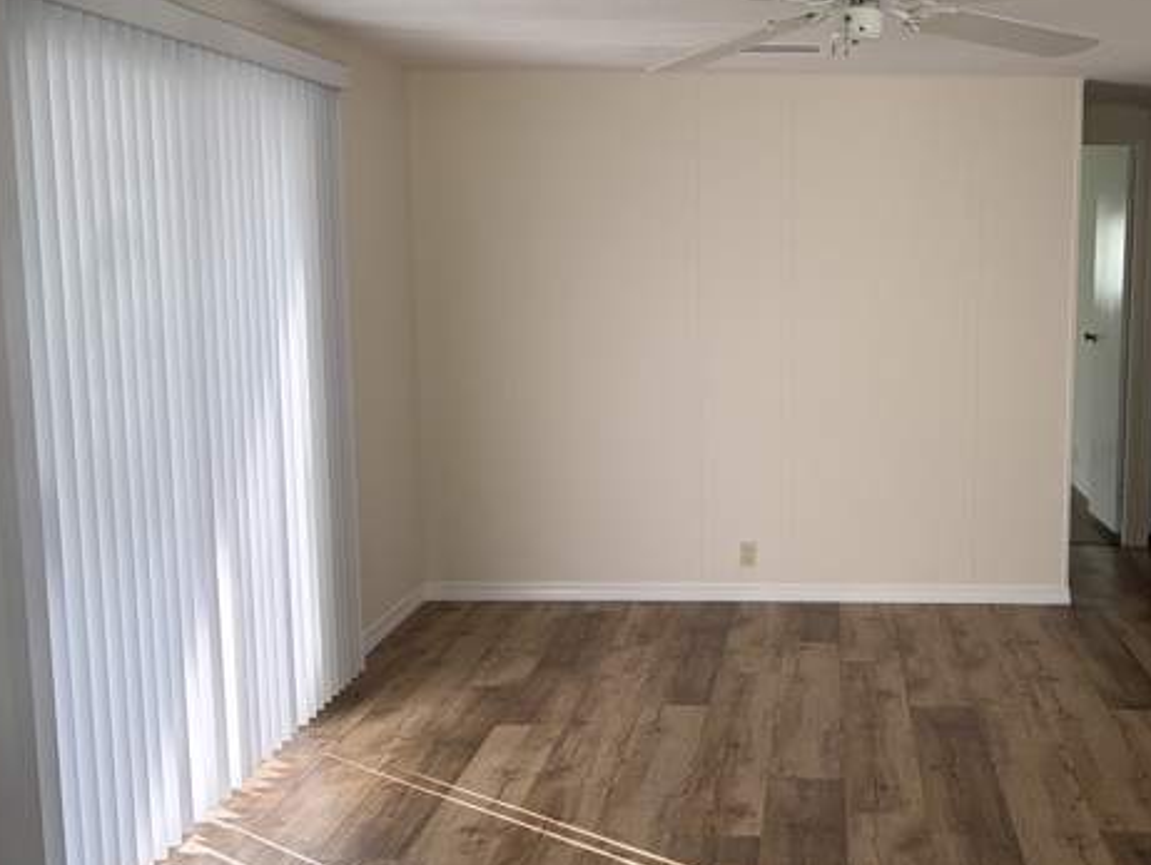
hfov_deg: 41.0
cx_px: 840
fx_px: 1497
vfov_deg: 32.2
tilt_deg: -7.1
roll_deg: +0.1
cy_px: 449
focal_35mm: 45
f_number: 1.6
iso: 64
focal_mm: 5.96
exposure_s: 1/178
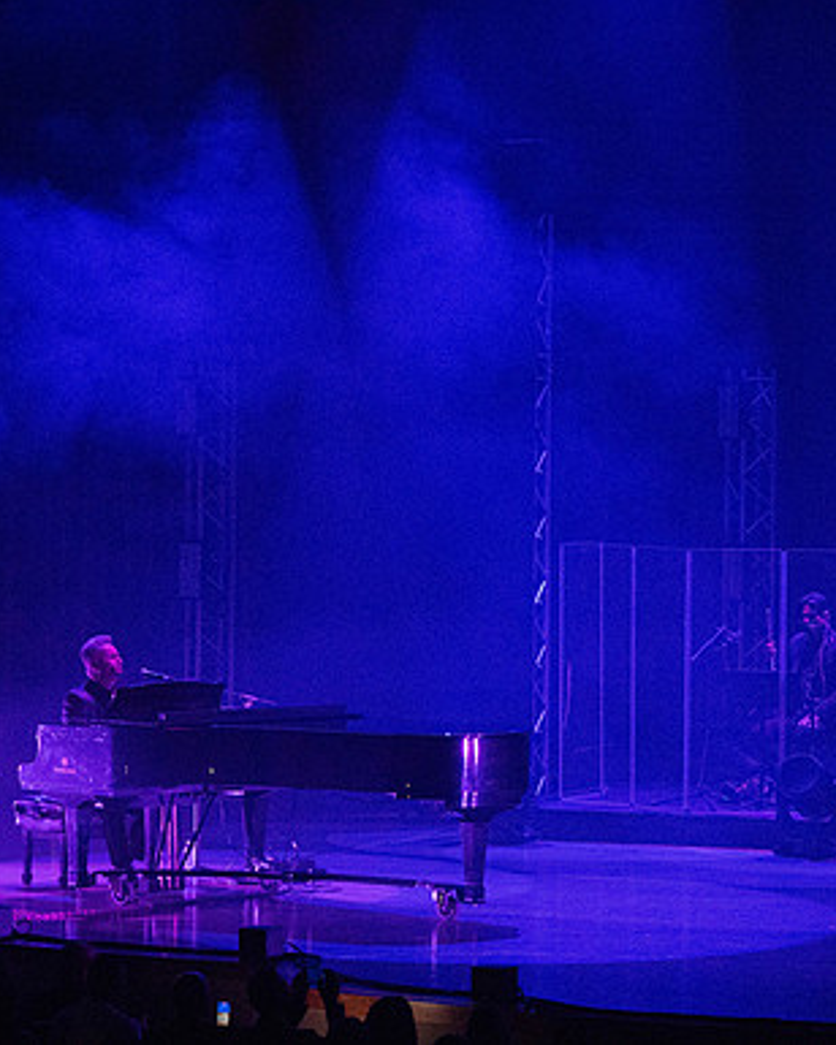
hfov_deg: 8.4
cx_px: 353
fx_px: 5691
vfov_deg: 10.5
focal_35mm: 184
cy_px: 522
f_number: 5
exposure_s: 1/320
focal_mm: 130
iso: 16000
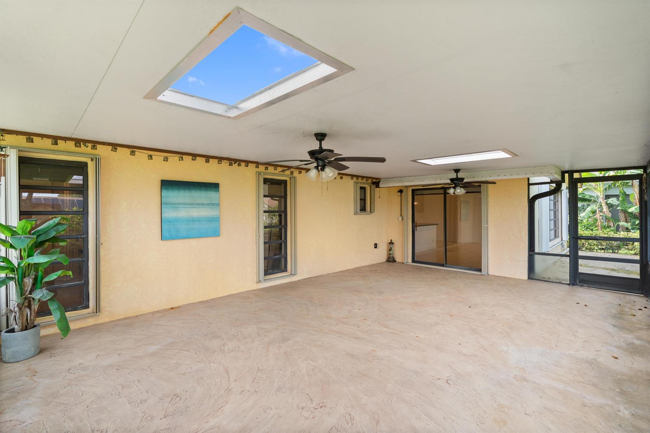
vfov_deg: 73.7
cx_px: 325
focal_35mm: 16
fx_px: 289
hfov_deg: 96.7
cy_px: 216
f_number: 4.5
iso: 250
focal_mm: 16
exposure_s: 1/20
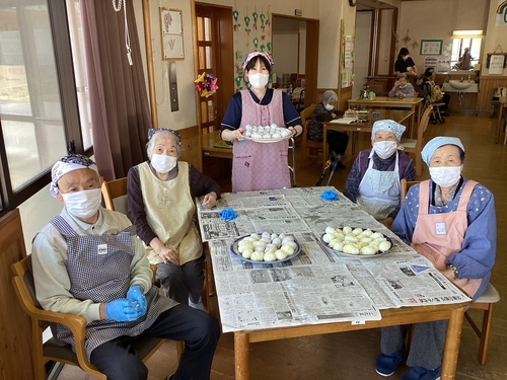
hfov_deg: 58.4
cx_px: 254
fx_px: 454
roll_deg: +0.4
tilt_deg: -16.1
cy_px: 190
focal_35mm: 31
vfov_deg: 45.4
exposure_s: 1/100
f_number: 2.4
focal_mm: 3.3
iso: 64
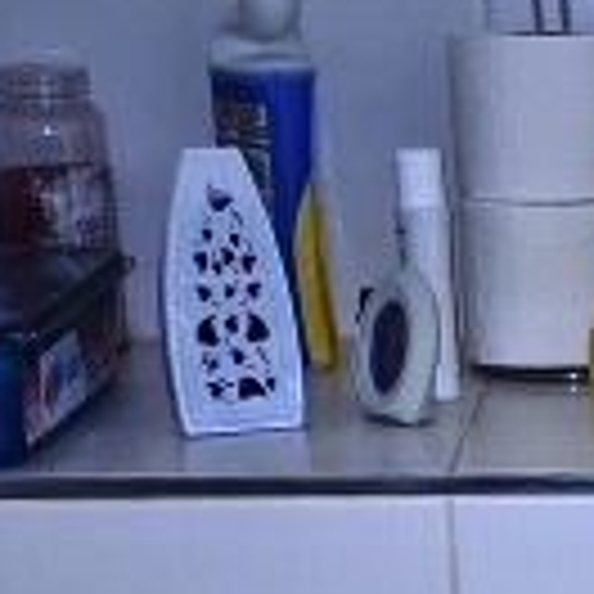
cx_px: 994
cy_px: 904
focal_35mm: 158
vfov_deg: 10.6
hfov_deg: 10.5
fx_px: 3067
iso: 80
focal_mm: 5.4
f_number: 1.8
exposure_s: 1/50
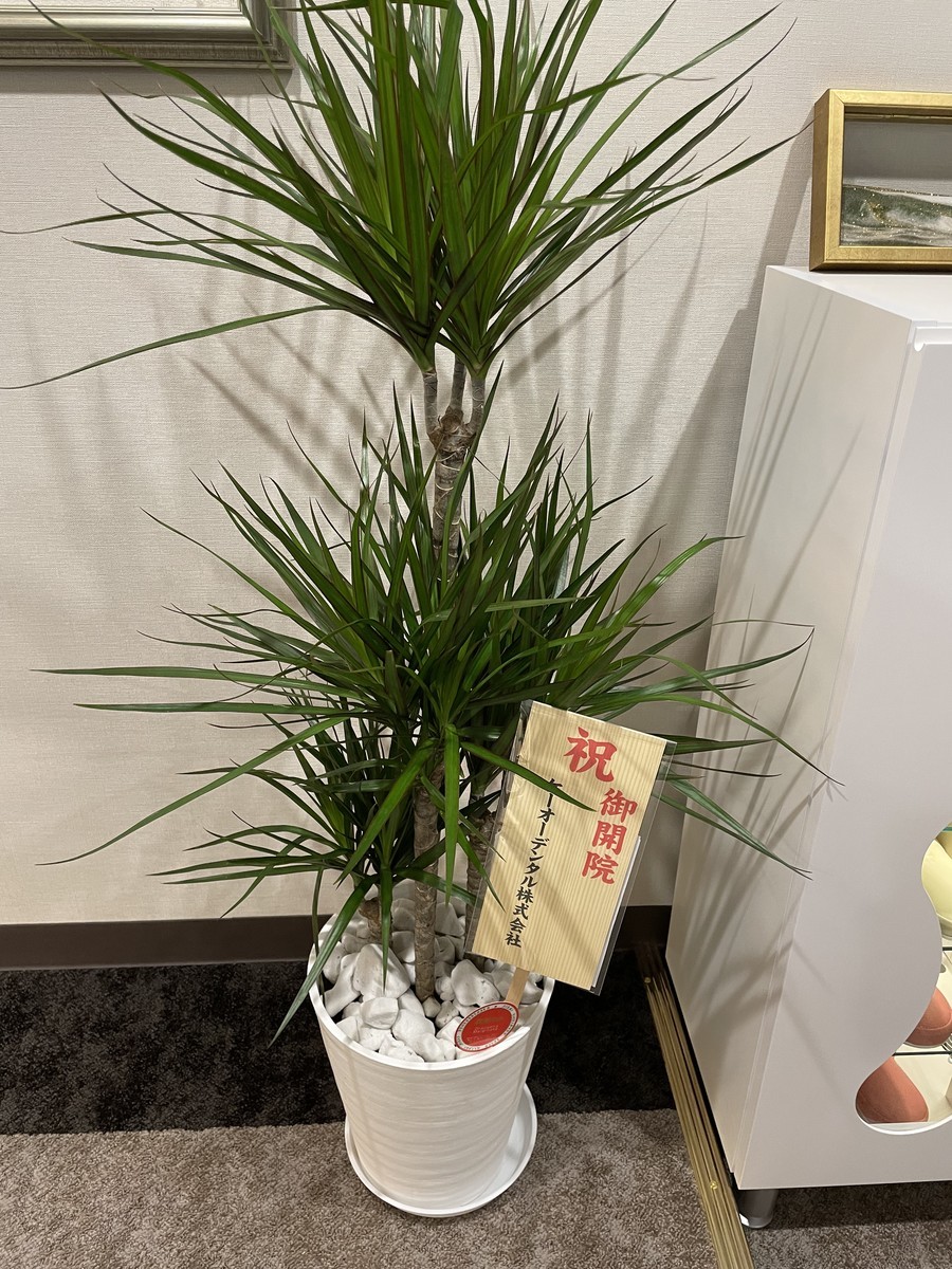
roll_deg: -0.9
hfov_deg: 53.1
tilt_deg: -26.7
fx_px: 953
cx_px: 476
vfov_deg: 67.3
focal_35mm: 26
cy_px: 634
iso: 160
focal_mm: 4.2
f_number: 1.6
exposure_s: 1/50
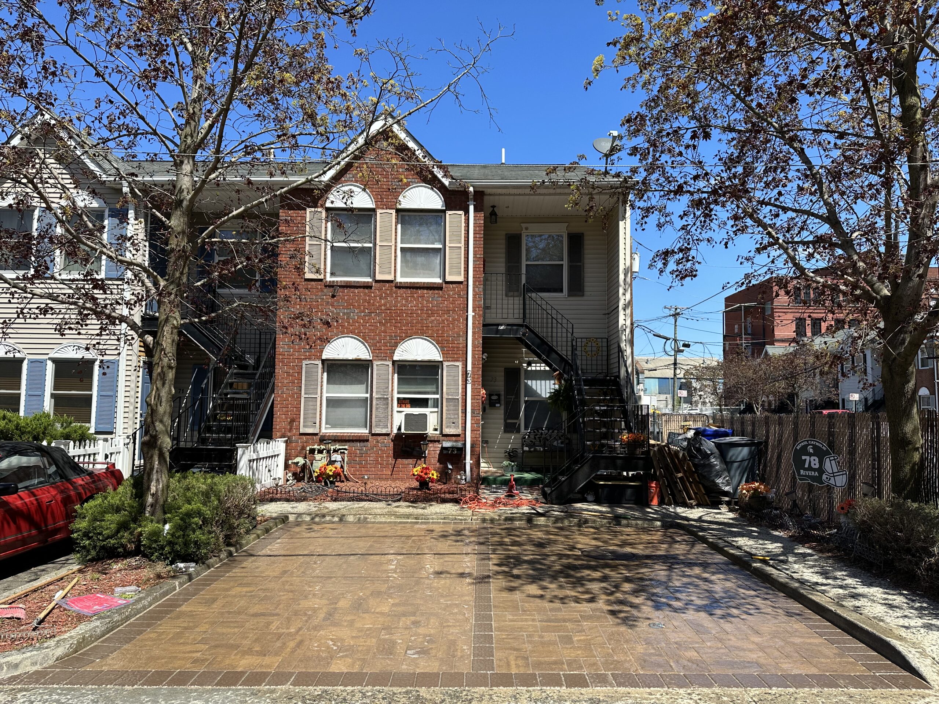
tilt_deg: +5.1
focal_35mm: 24
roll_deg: -0.7
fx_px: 651
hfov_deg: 71.6
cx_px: 470
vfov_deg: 56.8
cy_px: 352
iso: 80
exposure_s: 1/3058
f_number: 1.78
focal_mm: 6.86
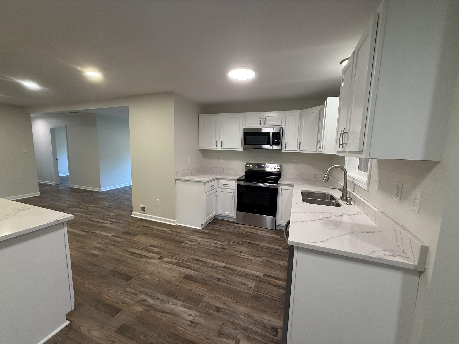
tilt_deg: -7.1
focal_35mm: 14
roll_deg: -1.8
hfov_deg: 102.1
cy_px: 172
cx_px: 230
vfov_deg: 85.7
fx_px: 186
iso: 250
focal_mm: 2.22
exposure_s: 1/120
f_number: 2.2
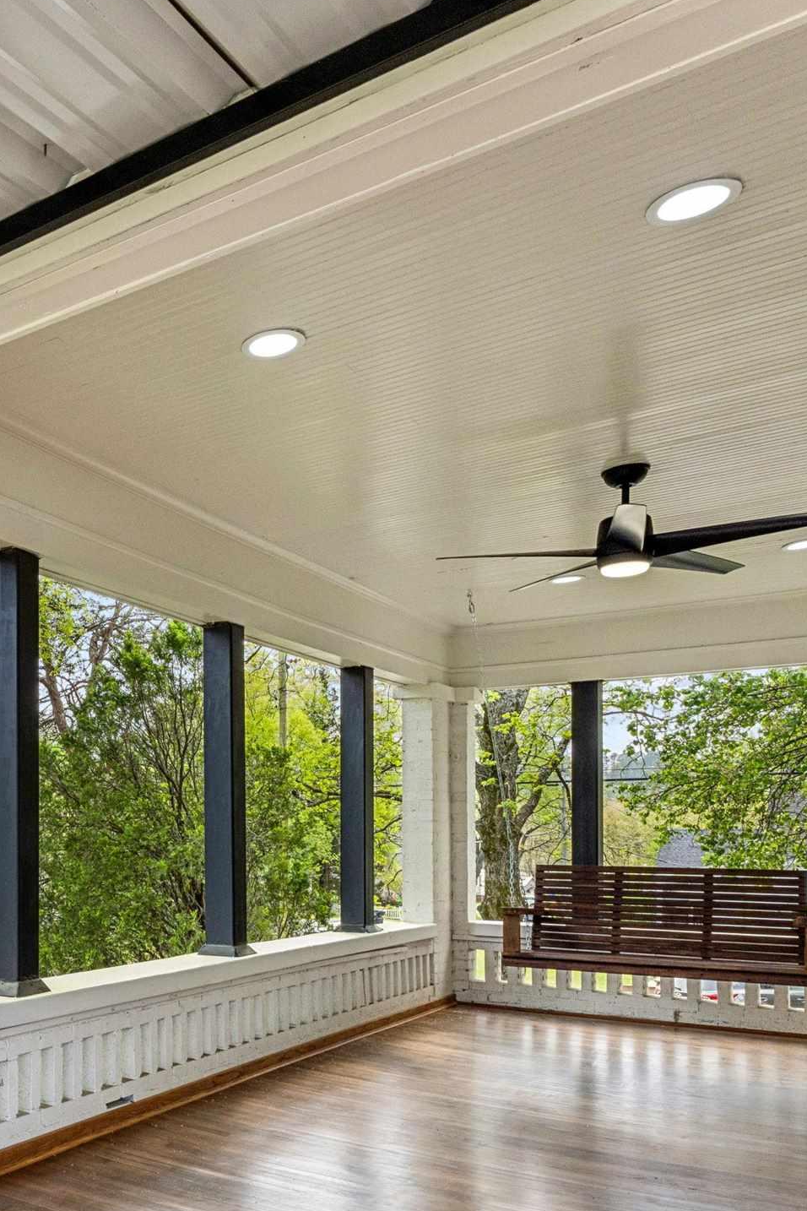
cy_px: 825
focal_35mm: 31
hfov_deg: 35.1
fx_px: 1052
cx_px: -110
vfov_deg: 58.2
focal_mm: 14.6
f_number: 13
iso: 400
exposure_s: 1/80
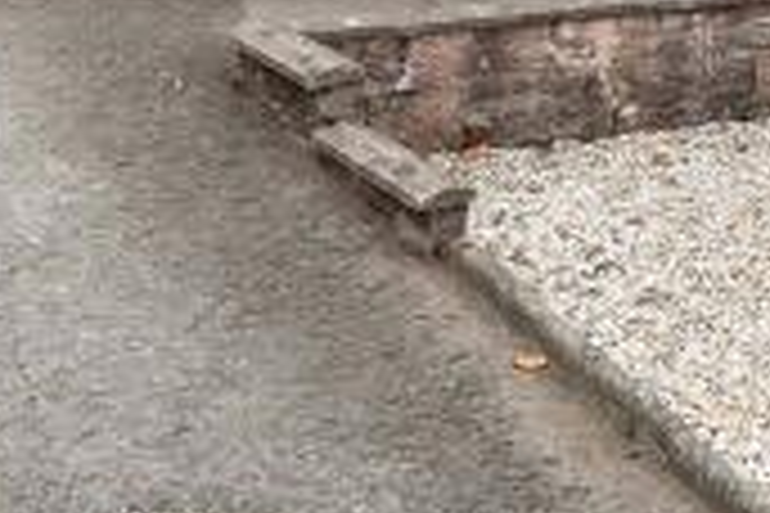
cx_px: 802
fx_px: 1540
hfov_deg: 26.3
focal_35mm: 72
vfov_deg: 17.3
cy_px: -223
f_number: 8
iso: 250
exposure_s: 1/100
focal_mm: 8
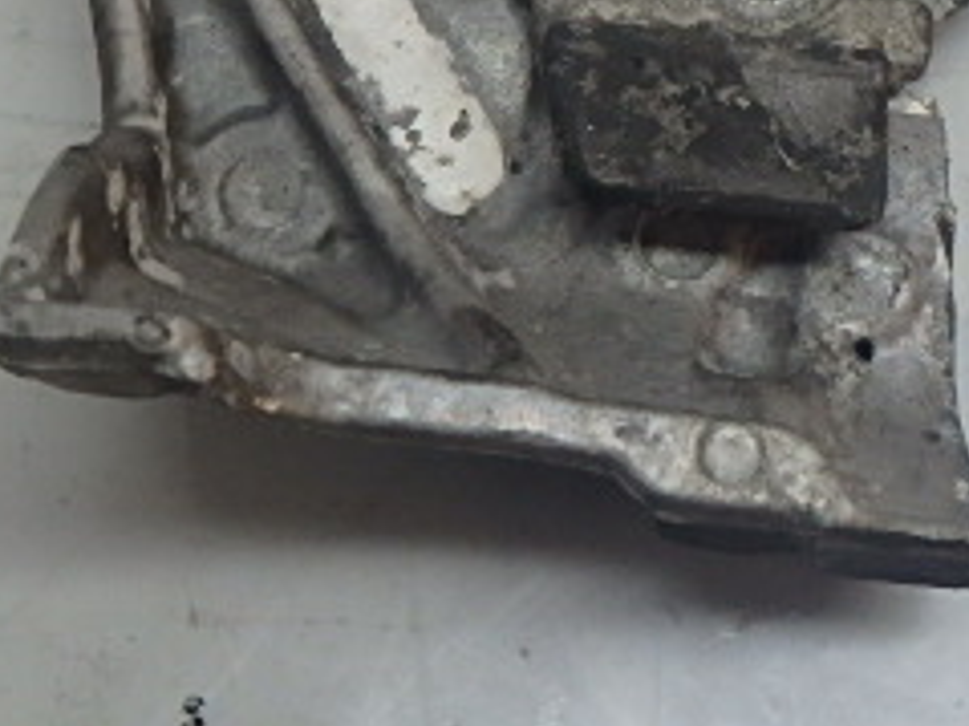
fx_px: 2322
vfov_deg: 17.4
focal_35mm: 83
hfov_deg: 23.5
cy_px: 16
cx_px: 596
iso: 250
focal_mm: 5.6
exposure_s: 1/40
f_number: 4.7
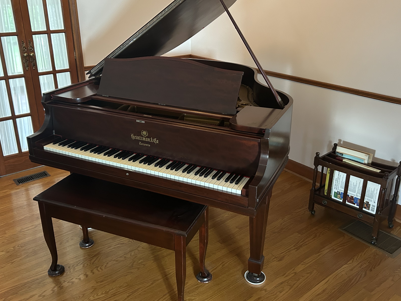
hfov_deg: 55.3
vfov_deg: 42.9
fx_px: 382
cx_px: 204
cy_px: 130
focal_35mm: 33
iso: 400
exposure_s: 1/40
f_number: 1.5
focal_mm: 5.7
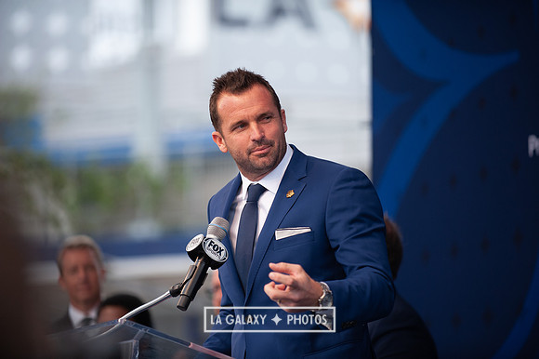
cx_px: 270
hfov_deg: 10.8
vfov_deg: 7.2
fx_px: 2843
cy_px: 180
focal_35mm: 190
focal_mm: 190
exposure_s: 1/1250
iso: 400
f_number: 2.8
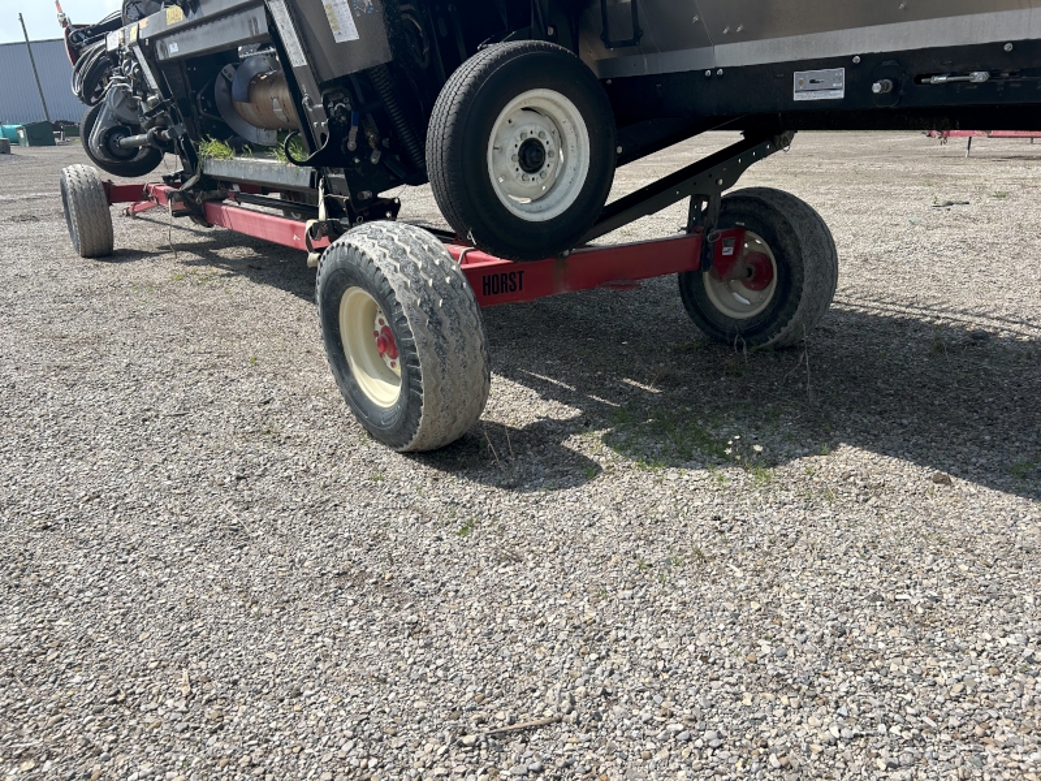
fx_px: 782
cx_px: 520
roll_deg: +0.5
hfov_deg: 67.3
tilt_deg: -17.5
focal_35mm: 26
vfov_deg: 53.1
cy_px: 390
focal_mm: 5.7
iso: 50
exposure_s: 1/3460
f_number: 1.5
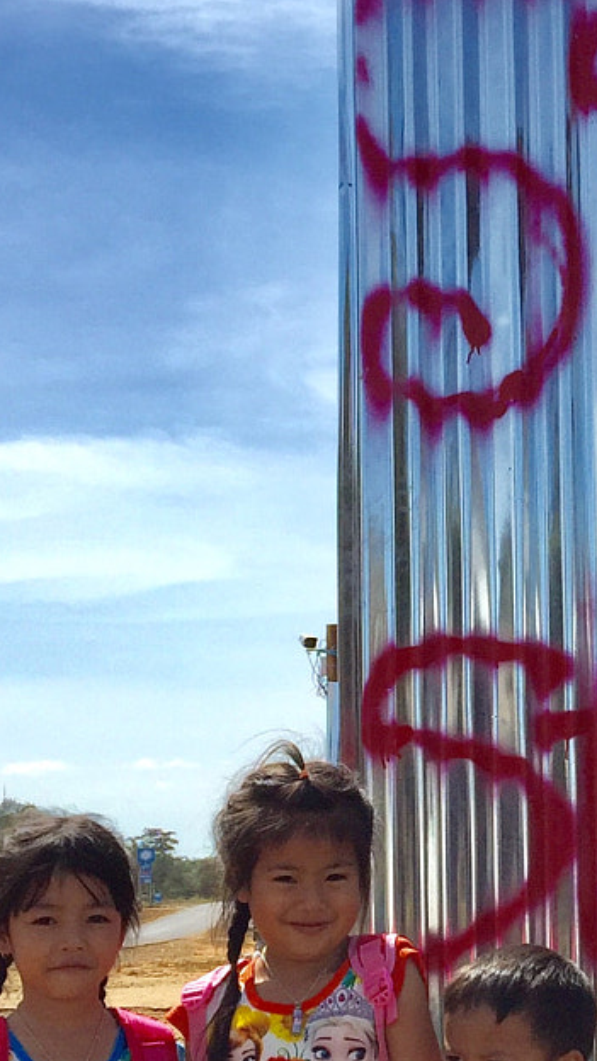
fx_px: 2280
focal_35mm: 81
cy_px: 644
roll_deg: +0.8
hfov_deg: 14.7
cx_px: 592
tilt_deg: +7.2
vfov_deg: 26.1
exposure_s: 1/2825
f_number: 2.2
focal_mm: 4.15
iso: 32
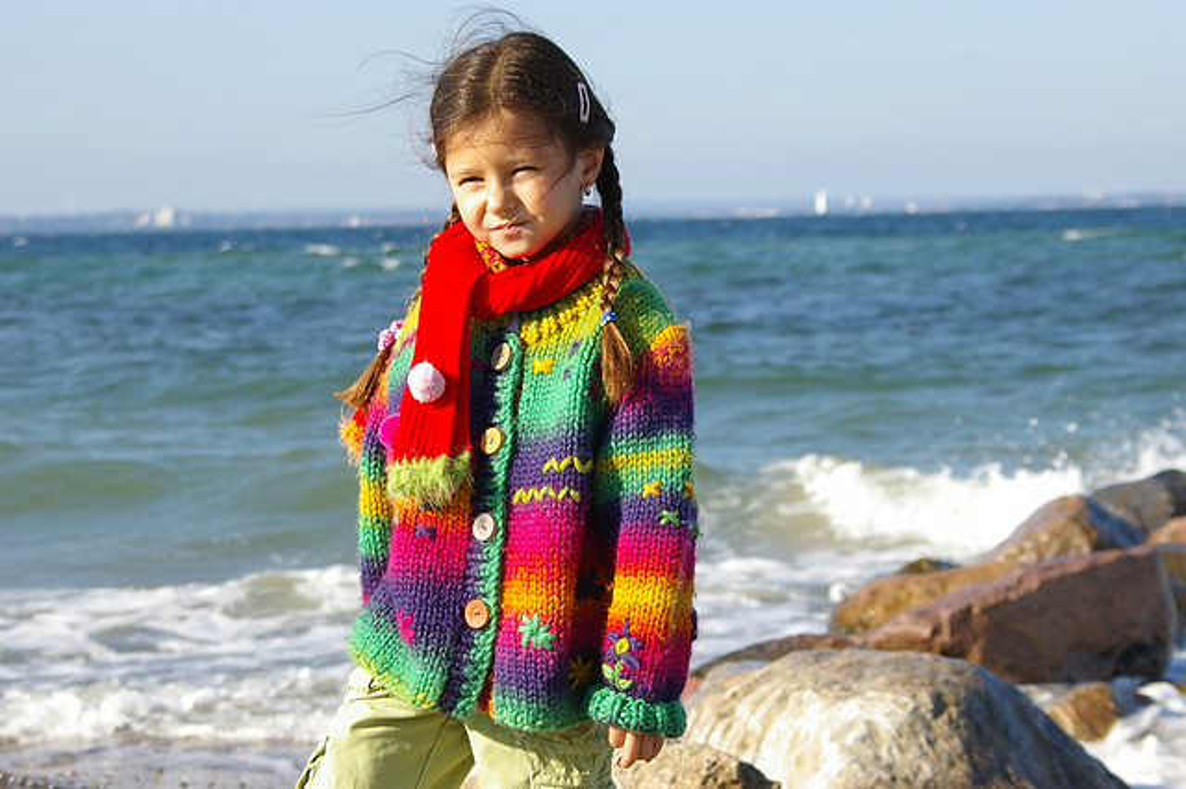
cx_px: 593
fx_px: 3457
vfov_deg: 13.0
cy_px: 394
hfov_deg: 19.5
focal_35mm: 105
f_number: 6.7
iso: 200
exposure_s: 1/350
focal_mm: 70
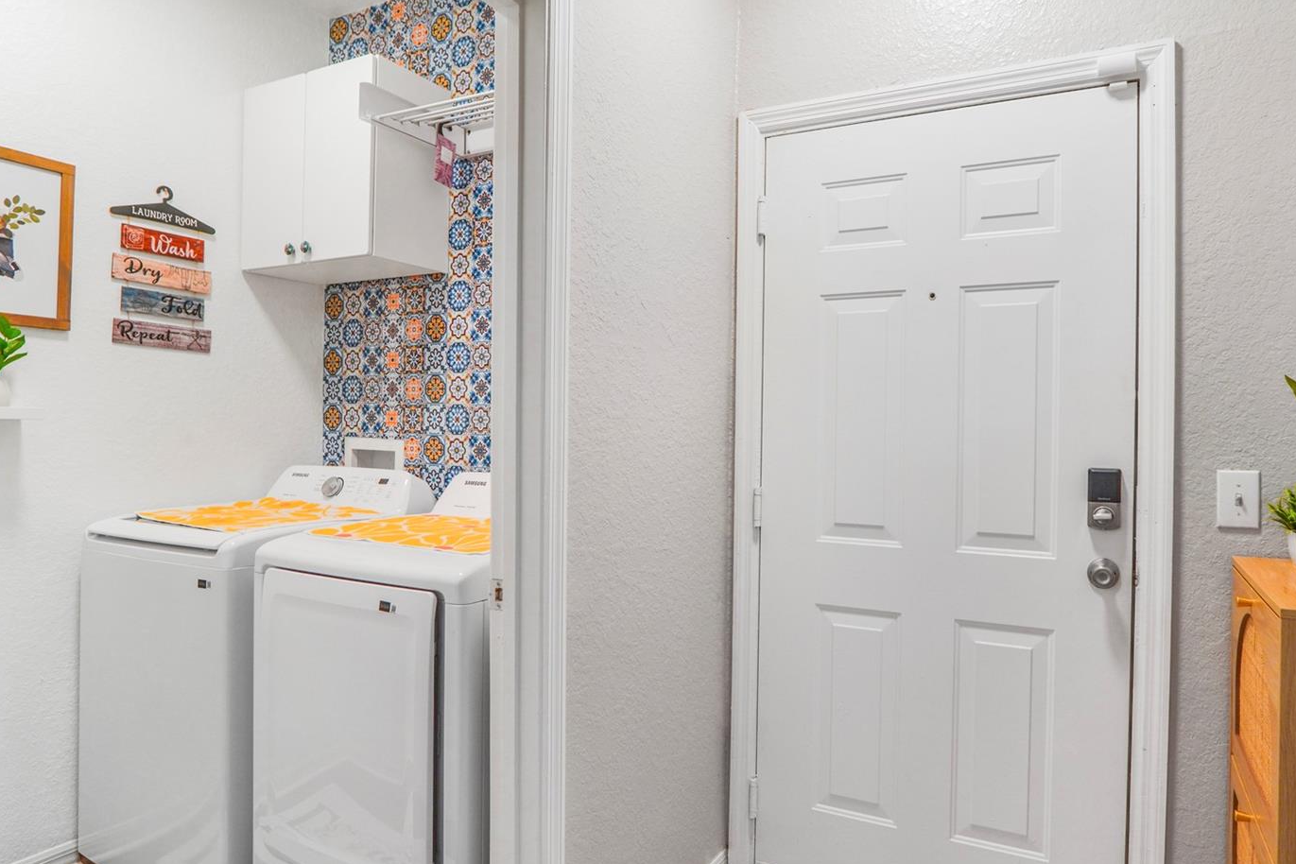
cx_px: 717
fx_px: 756
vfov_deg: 59.5
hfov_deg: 80.9
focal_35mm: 21
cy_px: 426
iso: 320
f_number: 4
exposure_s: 1/125
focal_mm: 12
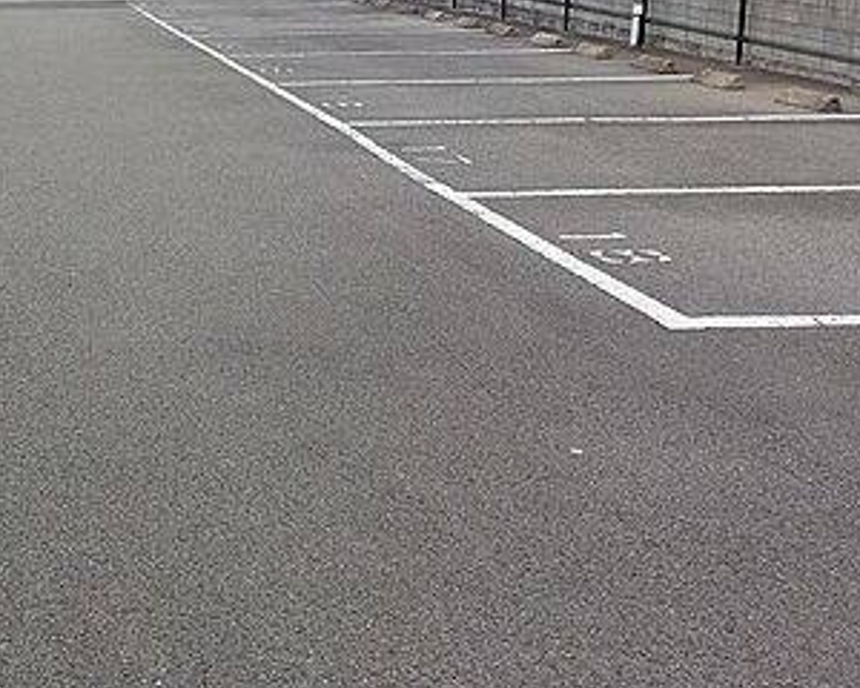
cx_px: -34
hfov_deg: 33.6
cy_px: 75
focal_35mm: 50
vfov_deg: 29.1
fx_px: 1273
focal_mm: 5.23
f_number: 1.8
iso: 25
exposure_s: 1/502
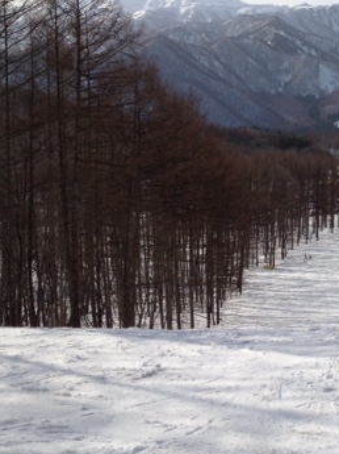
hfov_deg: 21.6
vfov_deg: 29.6
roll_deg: -1.3
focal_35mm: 65
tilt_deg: -6.2
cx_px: 356
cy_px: 147
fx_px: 850
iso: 50
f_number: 2.4
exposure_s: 1/2762
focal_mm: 4.28
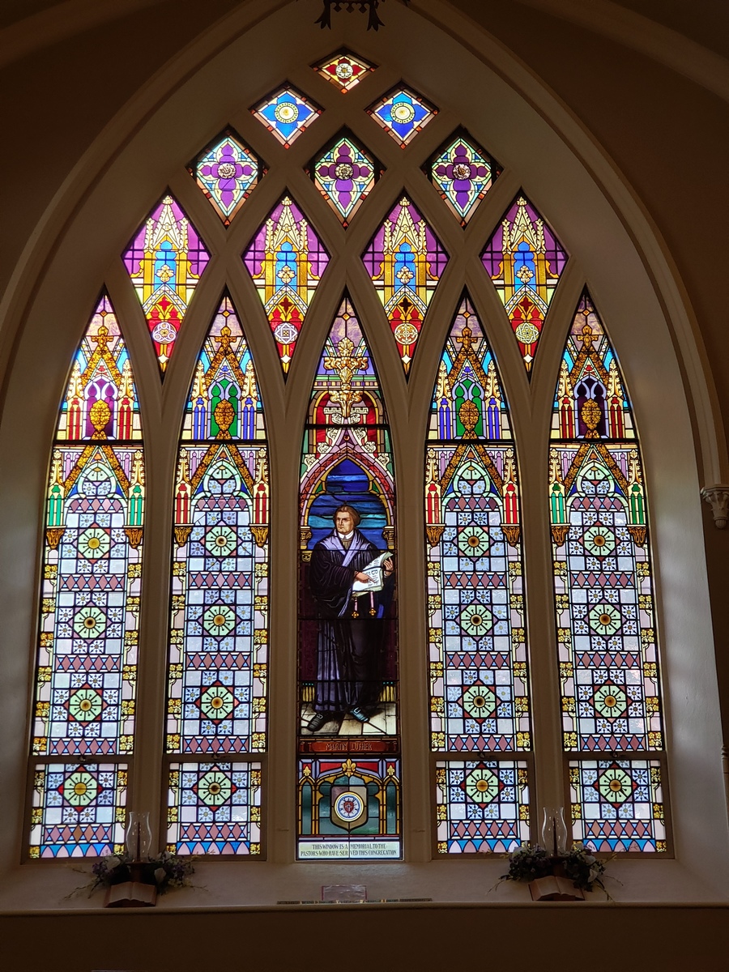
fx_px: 1460
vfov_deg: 36.8
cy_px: 486
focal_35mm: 52
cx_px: 364
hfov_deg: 28.0
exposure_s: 1/30
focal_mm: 6
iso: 100
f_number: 2.4
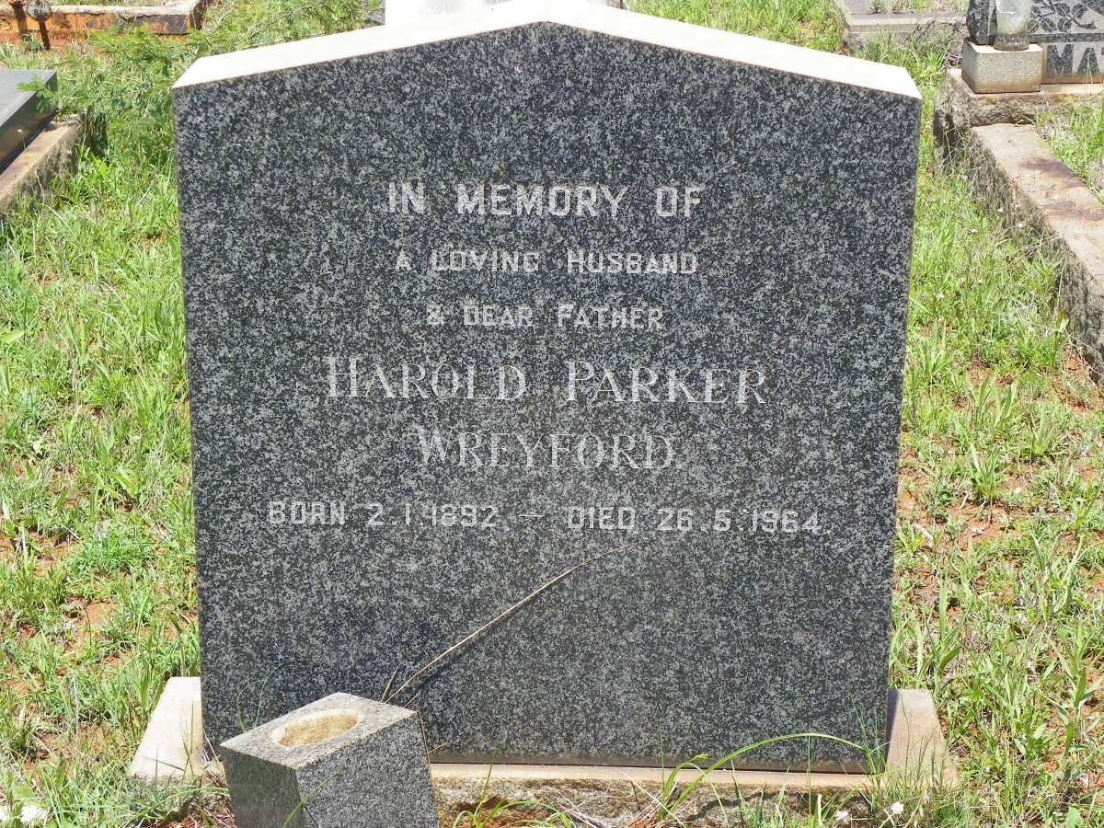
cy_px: 414
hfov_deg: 26.0
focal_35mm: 75
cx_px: 552
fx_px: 2392
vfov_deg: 19.6
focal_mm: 13.4
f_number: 4.5
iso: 64
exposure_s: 1/160
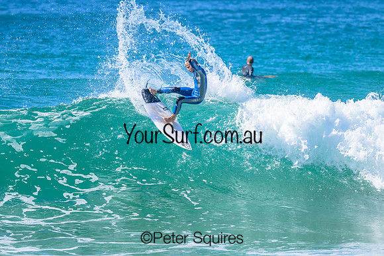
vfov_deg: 3.0
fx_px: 4908
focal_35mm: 460
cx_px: 192
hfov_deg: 4.5
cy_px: 128
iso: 720
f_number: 10
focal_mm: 460
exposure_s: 1/2000
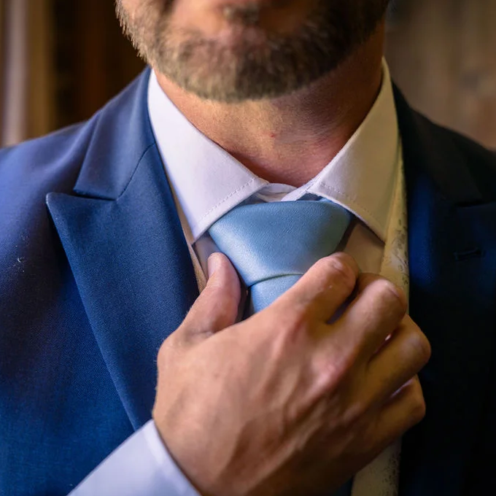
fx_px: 892
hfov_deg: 31.1
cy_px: 248
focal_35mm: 55
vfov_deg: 31.1
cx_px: 263
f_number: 2.8
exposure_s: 1/200
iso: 500
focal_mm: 43
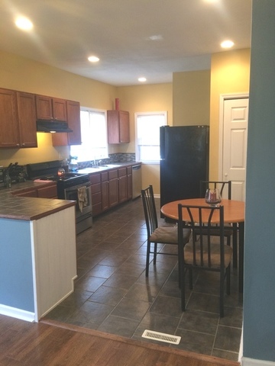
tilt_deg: -9.6
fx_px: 307
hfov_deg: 48.2
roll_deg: +1.1
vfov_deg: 61.7
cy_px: 183
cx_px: 138
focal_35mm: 29
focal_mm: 4.15
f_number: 2.2
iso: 160
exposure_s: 1/30
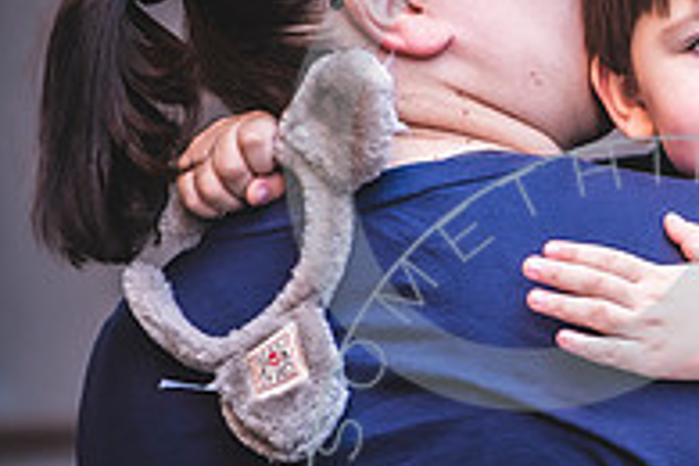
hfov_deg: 3.3
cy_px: 202
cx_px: 873
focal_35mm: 616
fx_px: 11960
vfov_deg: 2.2
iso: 500
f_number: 2.8
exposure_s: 1/250
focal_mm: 200
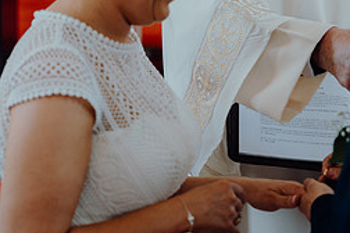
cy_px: 12
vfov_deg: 8.5
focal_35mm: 161
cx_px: 264
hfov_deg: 12.7
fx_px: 1565
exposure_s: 1/200
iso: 400
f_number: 2.8
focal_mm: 70
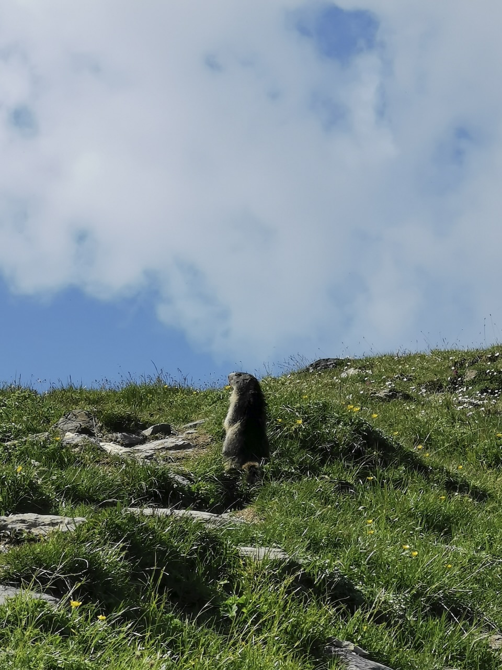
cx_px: 251
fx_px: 3713
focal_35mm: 192
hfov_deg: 7.7
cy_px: 335
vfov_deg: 10.3
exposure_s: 1/747
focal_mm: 14.46
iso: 50
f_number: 3.4
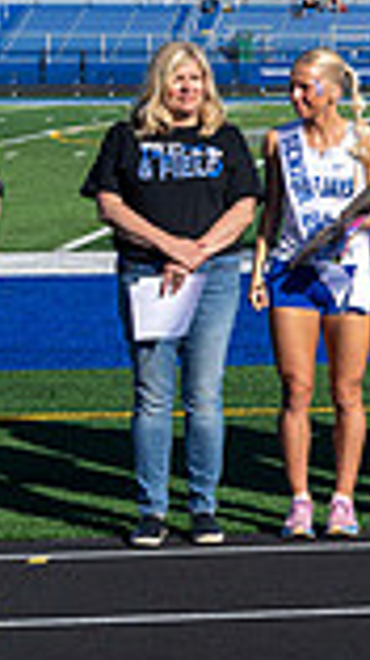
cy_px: 118
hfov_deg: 7.8
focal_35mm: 139
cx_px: 1030
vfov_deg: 15.4
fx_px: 2431
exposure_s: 1/400
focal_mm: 24
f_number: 8
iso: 100
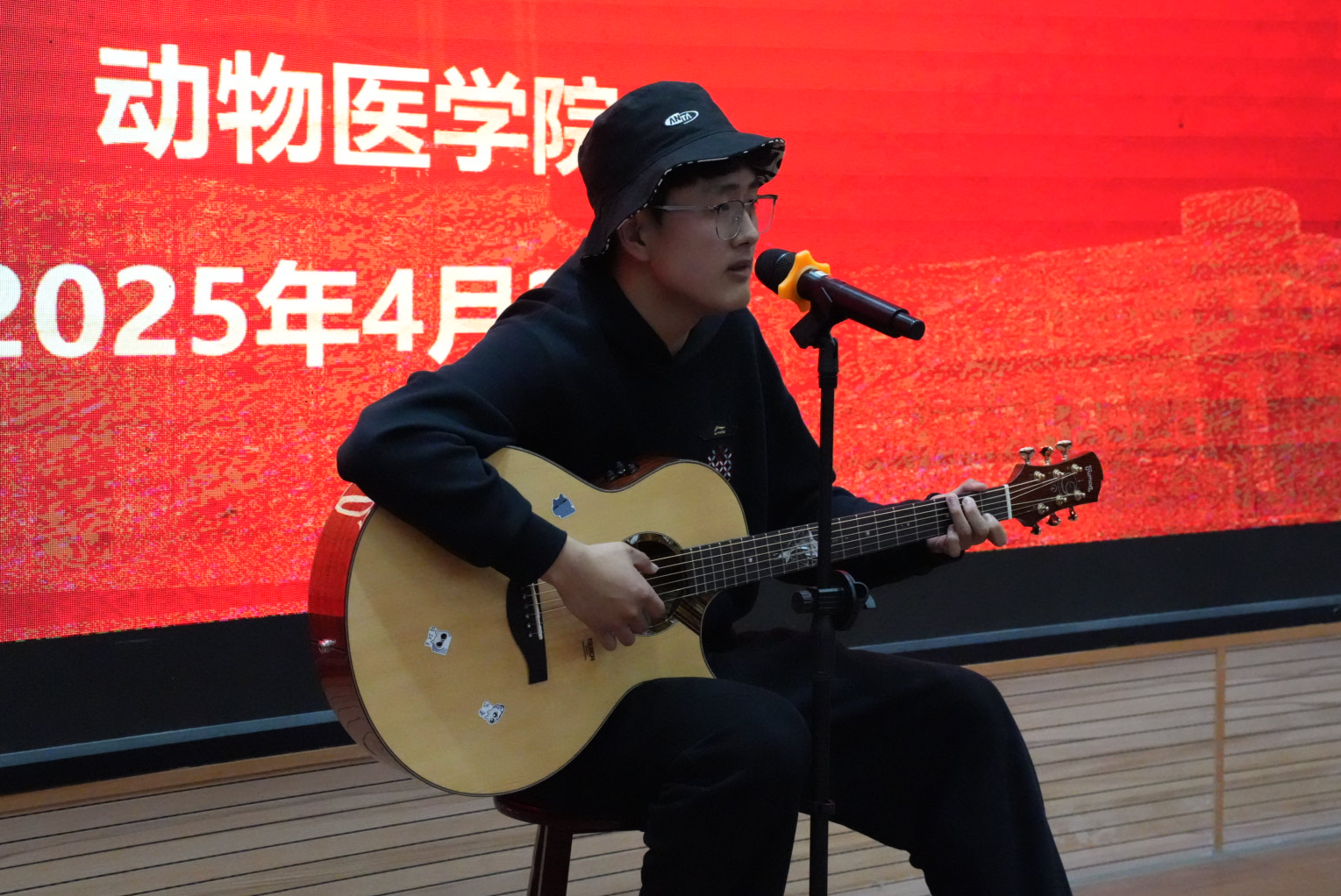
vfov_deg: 18.5
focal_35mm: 74
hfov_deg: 27.3
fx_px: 2759
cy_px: 433
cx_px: 677
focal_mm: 70
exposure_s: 1/640
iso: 25600
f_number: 6.3
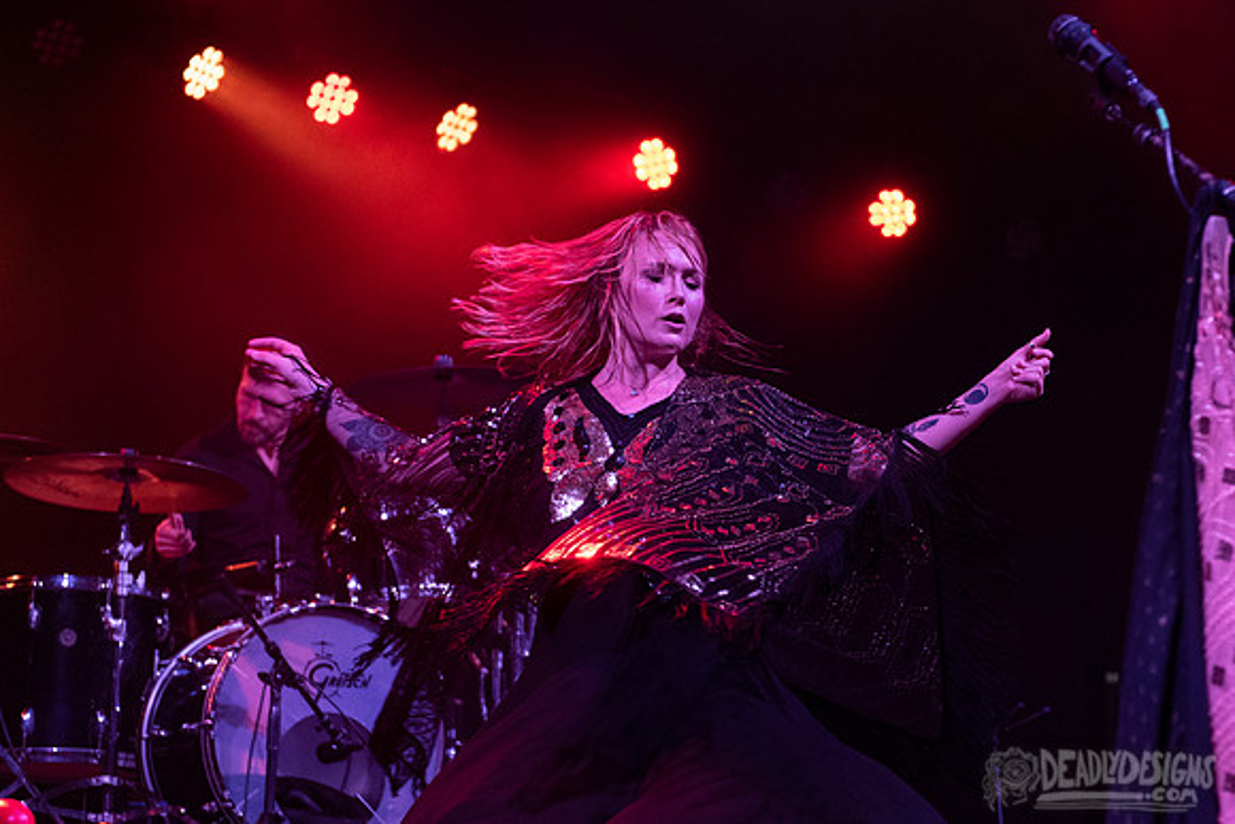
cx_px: 834
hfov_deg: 22.7
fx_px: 3059
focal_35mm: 89
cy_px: 479
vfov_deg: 15.3
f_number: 3.5
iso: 2500
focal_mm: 62
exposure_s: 1/500
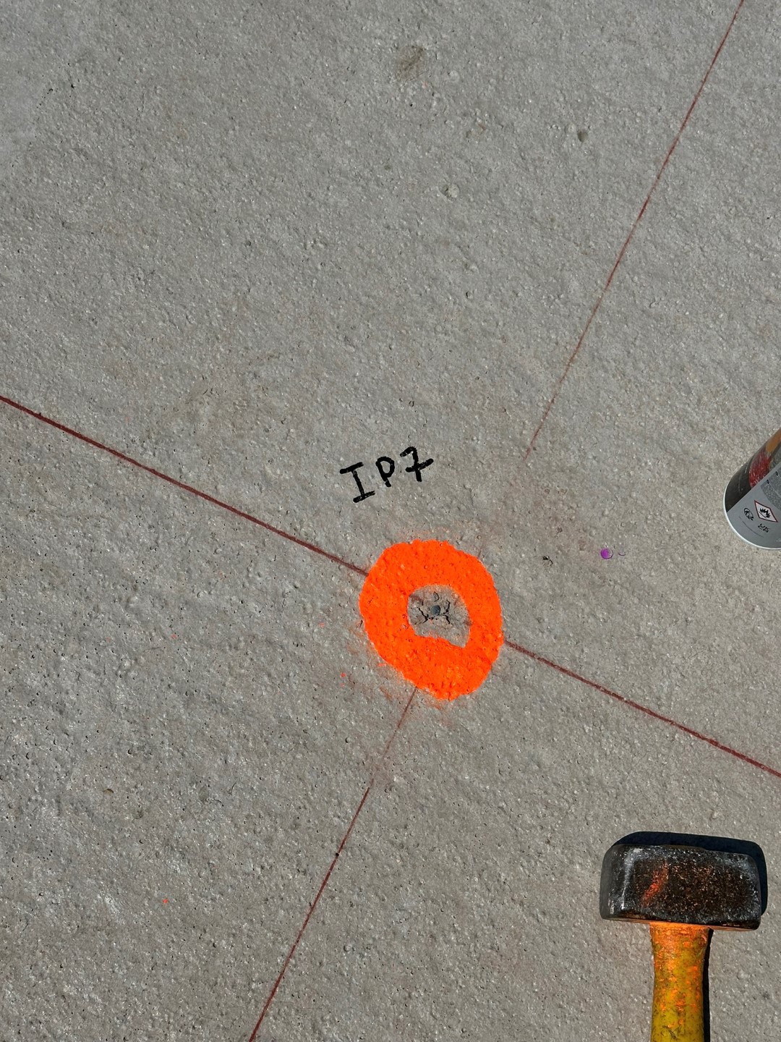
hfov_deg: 30.3
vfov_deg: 39.7
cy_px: 521
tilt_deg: -71.8
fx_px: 1444
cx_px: 390
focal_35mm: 48
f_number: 1.78
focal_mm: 6.86
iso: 64
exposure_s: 1/18868
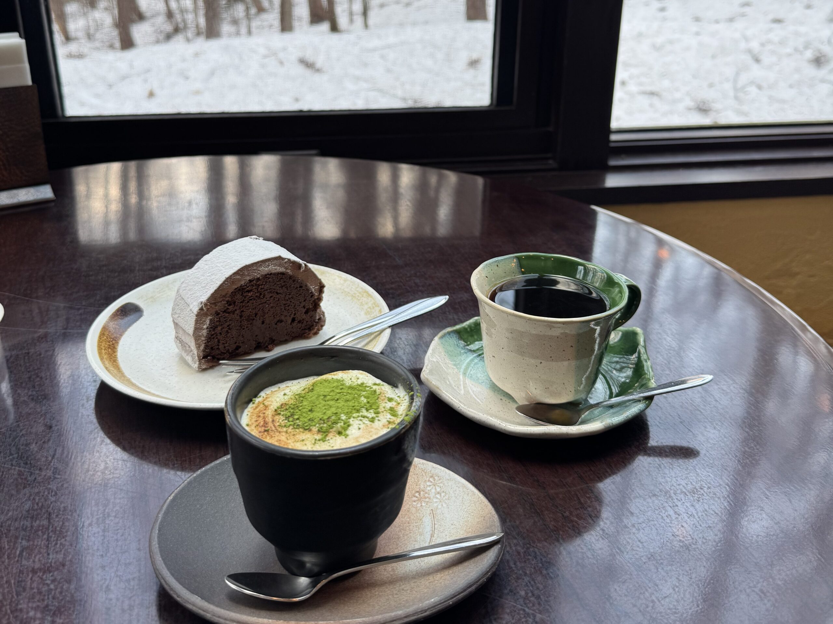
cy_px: 312
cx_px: 416
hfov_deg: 71.6
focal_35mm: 24
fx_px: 578
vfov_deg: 56.8
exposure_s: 1/100
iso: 64
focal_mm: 6.76
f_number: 1.78
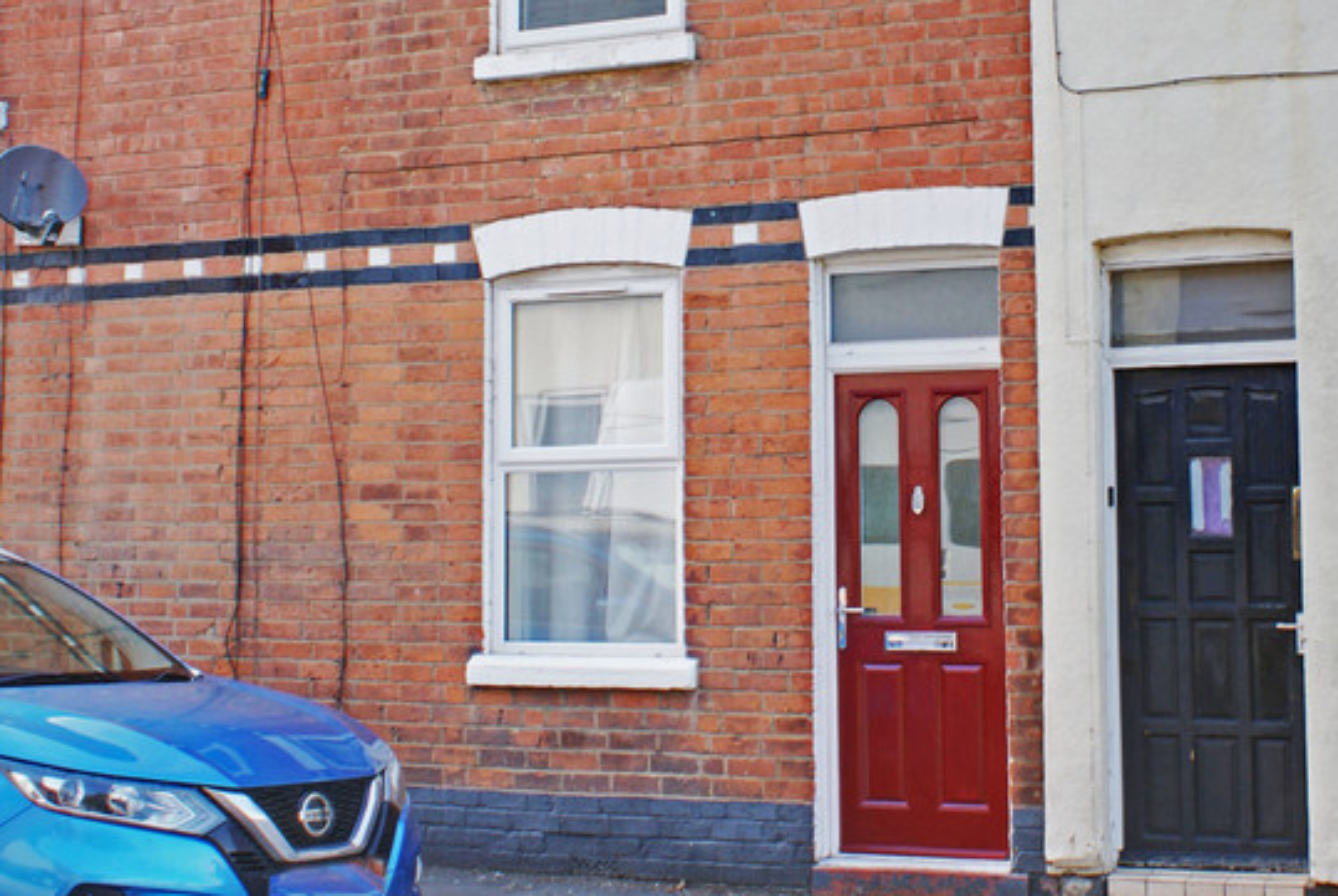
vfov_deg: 23.5
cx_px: 986
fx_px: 2121
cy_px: 168
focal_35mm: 57
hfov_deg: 34.4
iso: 100
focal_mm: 20
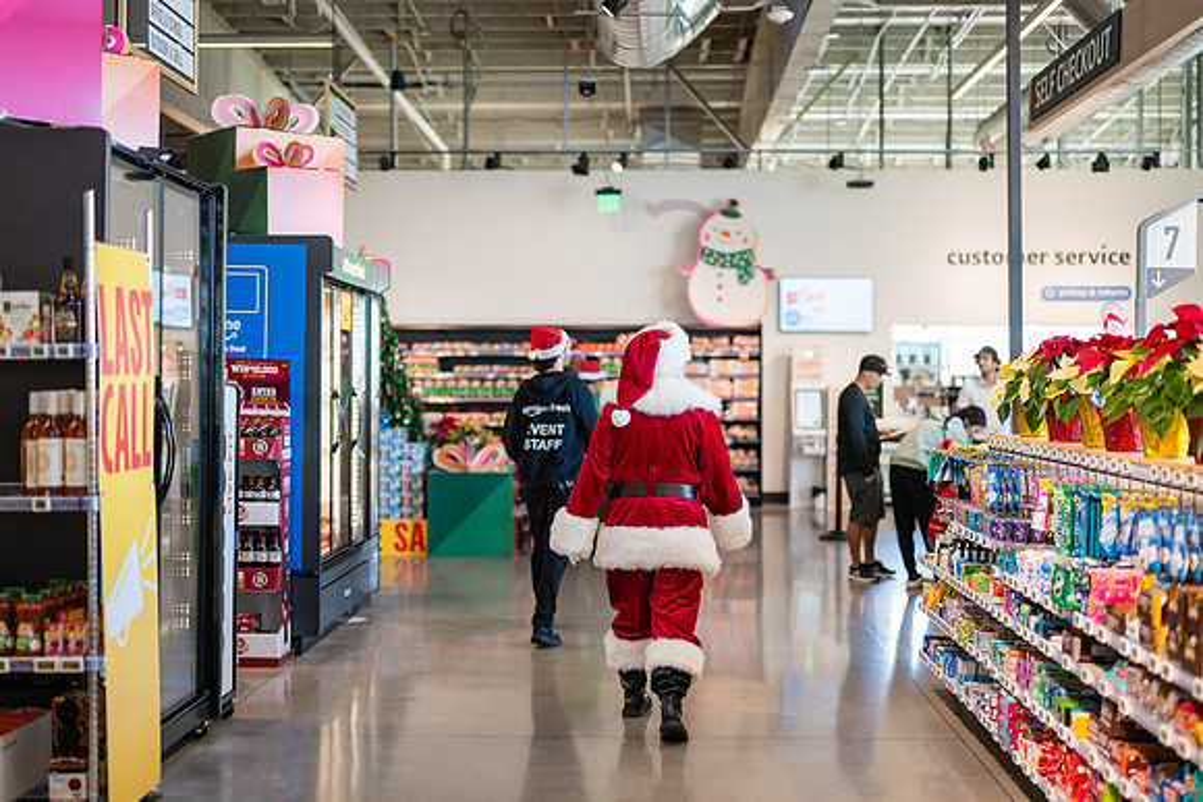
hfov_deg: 39.6
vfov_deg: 27.0
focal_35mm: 50
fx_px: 1671
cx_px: 602
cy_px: 401
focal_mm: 50
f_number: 1.4
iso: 500
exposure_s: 1/800
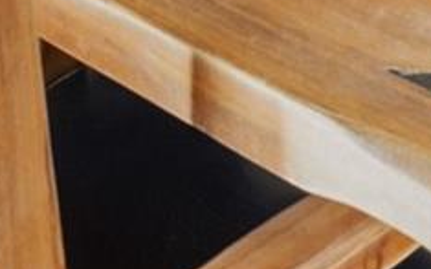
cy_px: -694
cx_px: 339
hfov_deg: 18.6
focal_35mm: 111
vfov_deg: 8.4
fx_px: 1304
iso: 250
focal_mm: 16
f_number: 9
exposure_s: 1/5
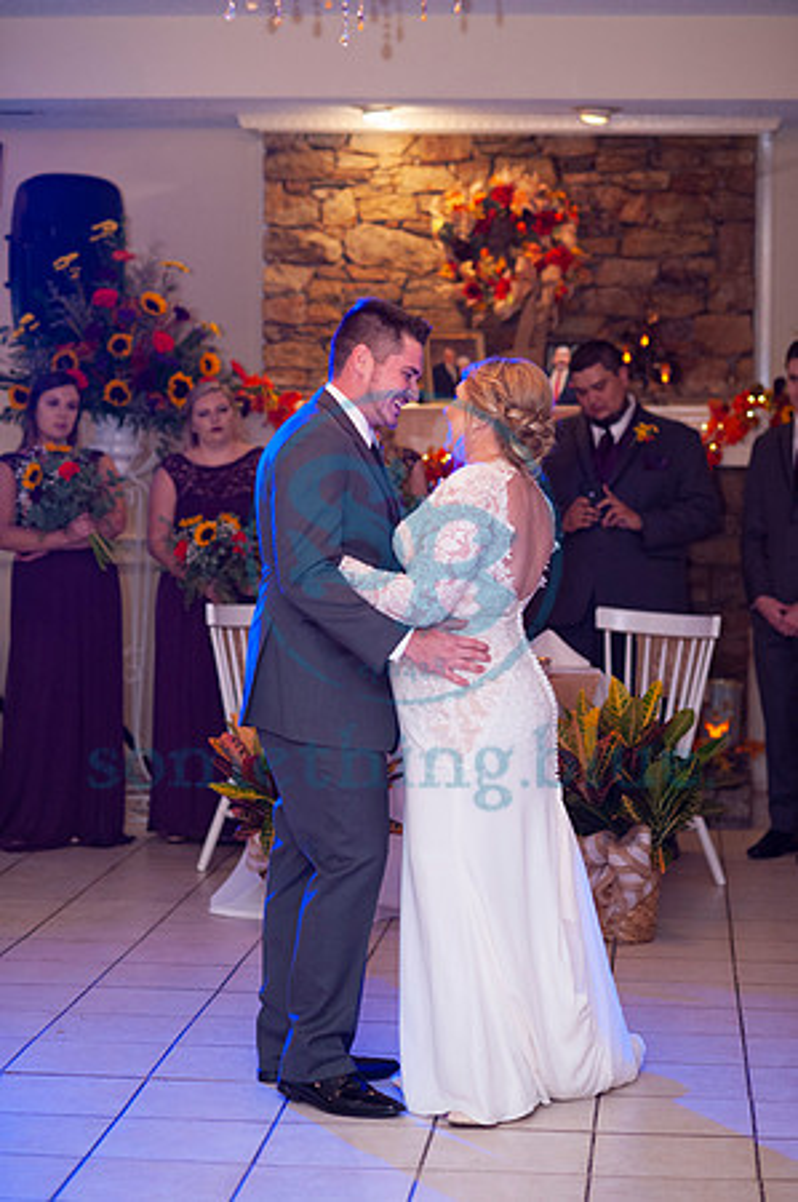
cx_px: 399
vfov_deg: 23.9
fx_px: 2833
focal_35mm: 85
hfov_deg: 16.0
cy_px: 601
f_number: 2.8
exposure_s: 1/160
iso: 1600
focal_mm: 85
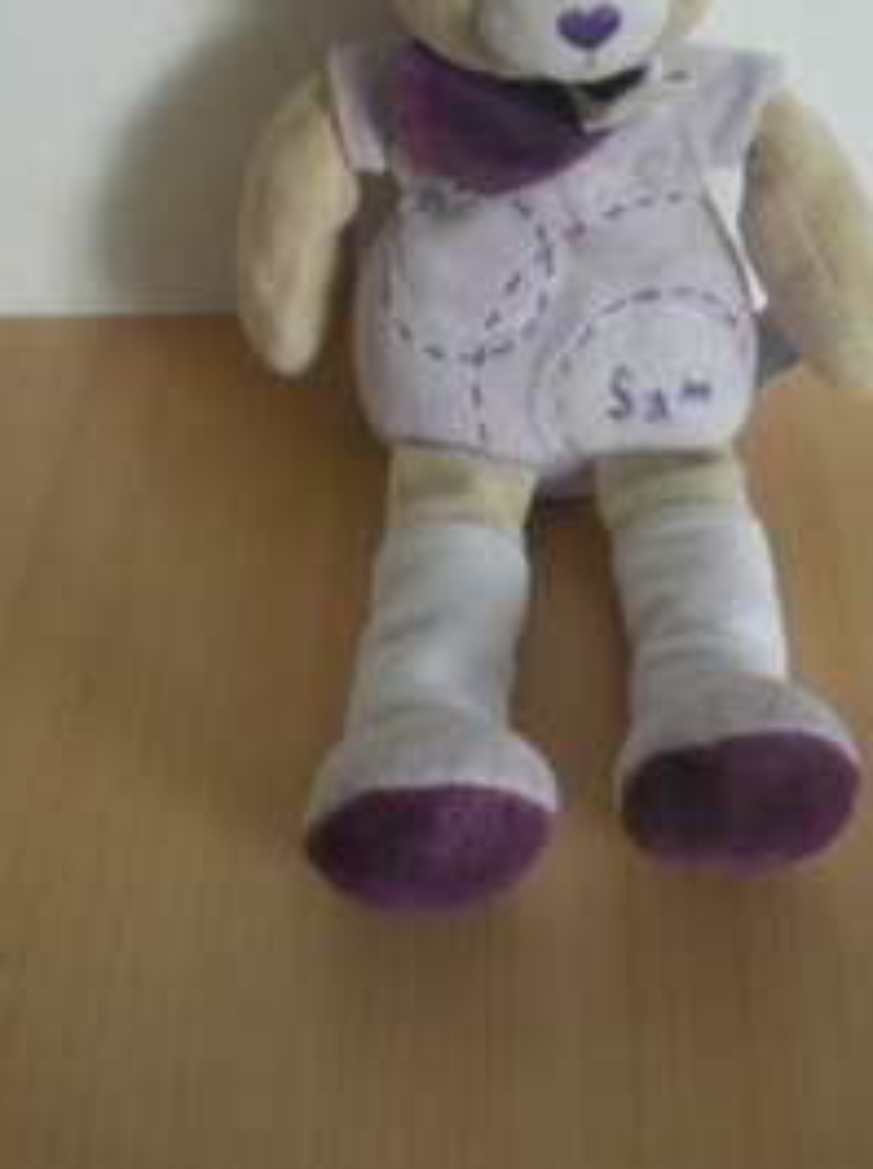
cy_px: 331
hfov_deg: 26.0
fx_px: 1888
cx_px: 459
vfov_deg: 33.9
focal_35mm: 56
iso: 200
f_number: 3.1
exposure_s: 1/25.3
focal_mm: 6.3
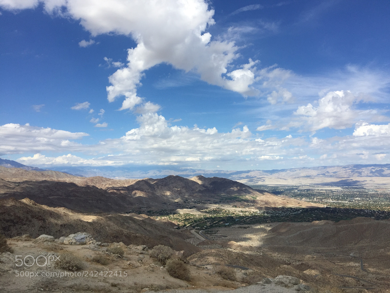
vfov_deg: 48.2
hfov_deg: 61.7
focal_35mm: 29
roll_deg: -0.7
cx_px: 195
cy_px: 146
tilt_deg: +6.8
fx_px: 327
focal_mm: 4.15
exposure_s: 1/3300
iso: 32
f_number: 2.2
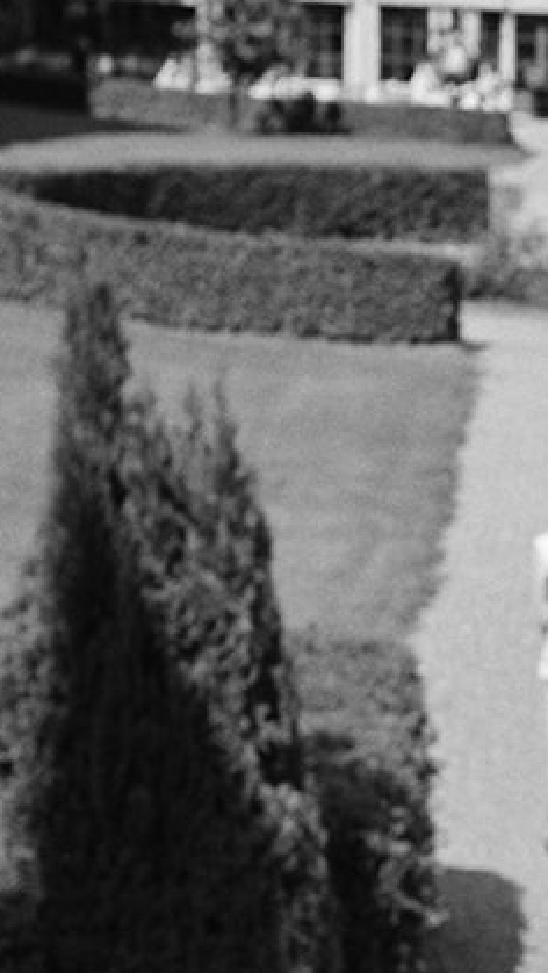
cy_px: 764
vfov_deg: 15.2
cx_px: 1148
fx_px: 3613
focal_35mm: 140
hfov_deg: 8.2
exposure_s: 1/950
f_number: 4
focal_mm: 23
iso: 125
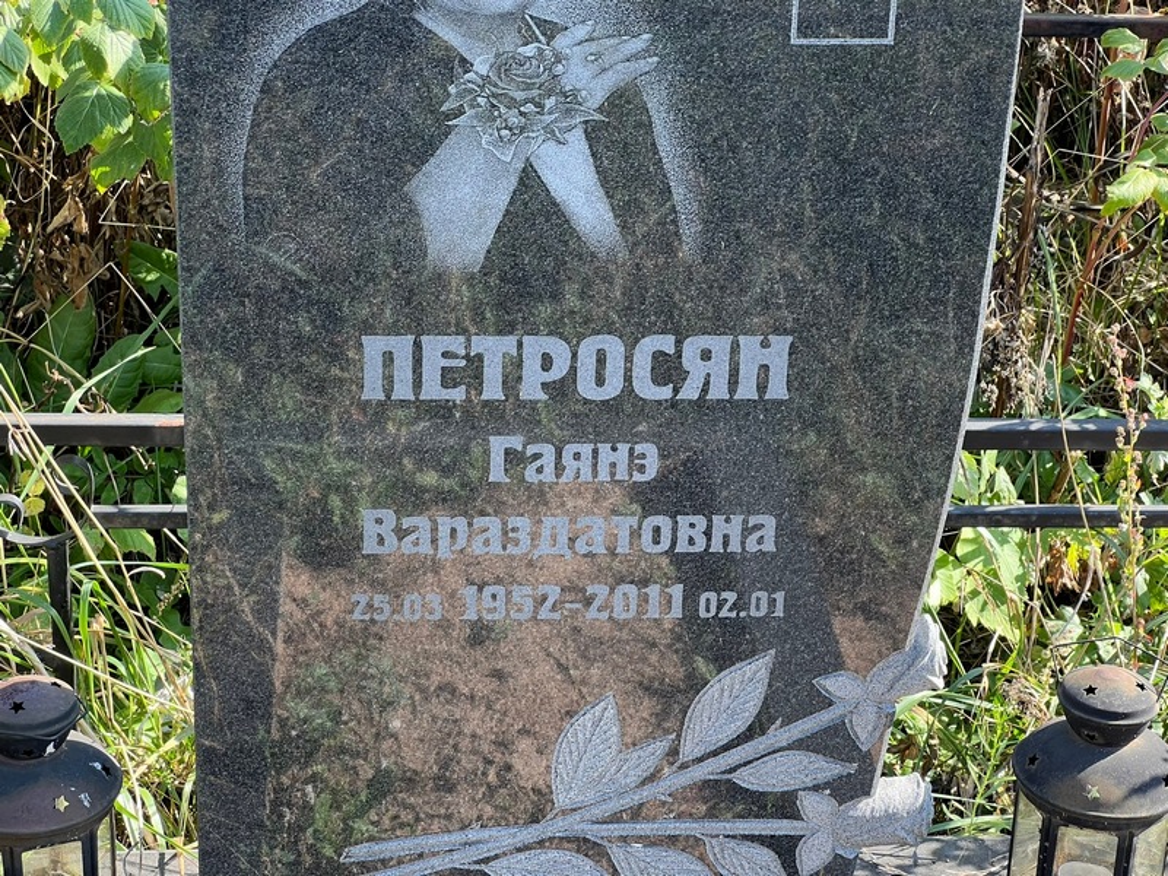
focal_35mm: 77
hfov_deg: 25.3
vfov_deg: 19.1
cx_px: 584
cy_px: 438
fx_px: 2598
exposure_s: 1/99
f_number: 2.8
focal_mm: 9
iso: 50
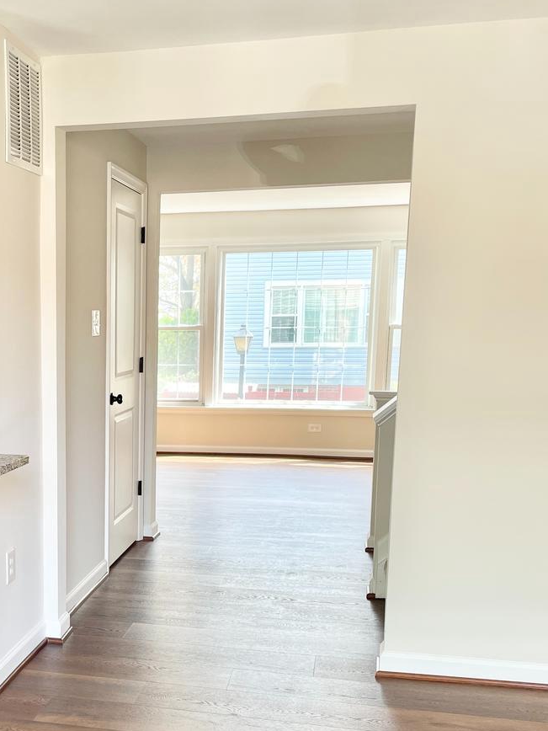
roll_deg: +0.2
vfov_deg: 40.7
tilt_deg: -9.6
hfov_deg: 30.4
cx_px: 78
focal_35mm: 46
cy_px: 492
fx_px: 971
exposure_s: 1/120
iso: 40
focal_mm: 4.2
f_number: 1.6
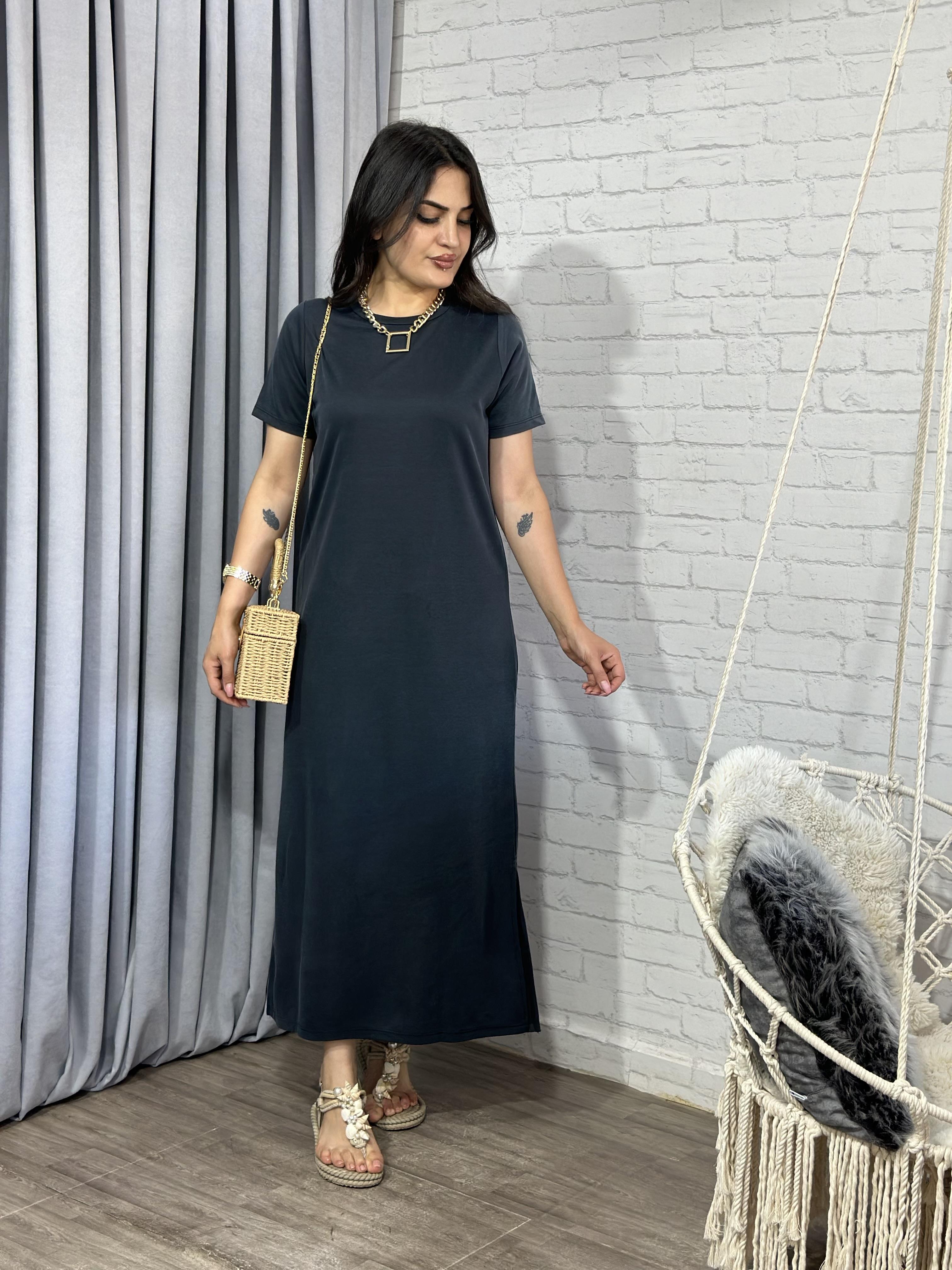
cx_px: 476
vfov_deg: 39.7
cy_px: 635
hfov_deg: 30.3
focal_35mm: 48
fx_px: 1760
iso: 100
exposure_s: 1/100
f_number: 1.78
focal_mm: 6.86
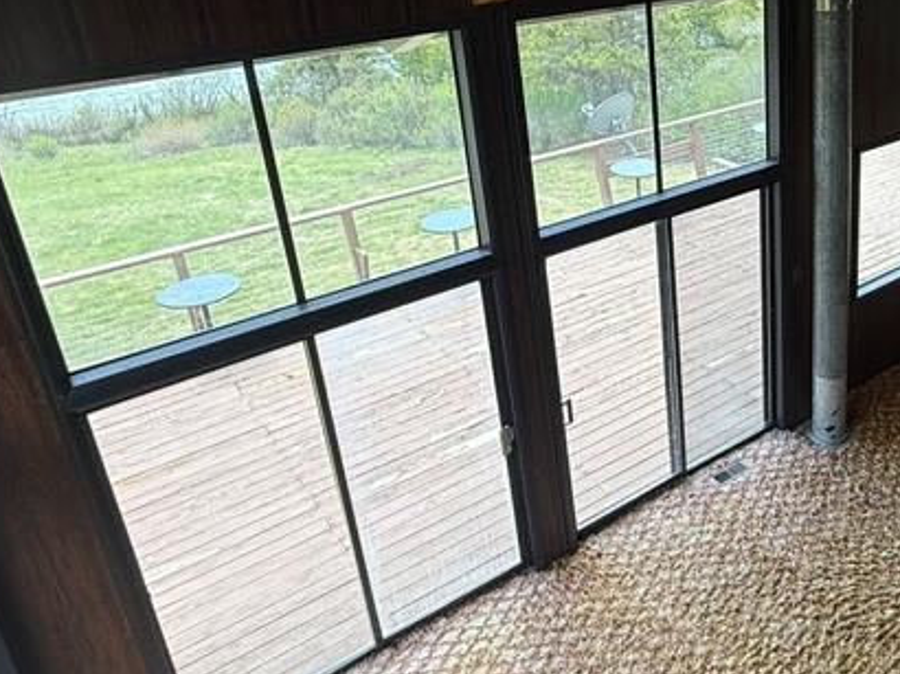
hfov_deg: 48.2
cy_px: 200
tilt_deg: -20.5
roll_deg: +1.6
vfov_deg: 39.9
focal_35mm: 35
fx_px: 909
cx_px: 777
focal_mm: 2.22
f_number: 2.2
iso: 50
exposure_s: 1/159
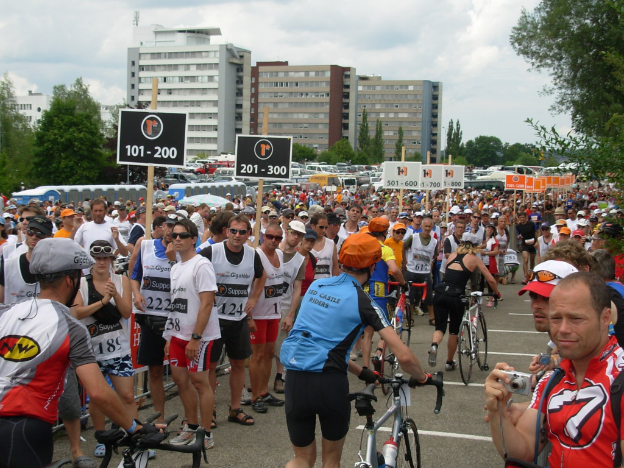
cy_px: 234
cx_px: 312
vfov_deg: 28.0
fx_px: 937
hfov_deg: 36.8
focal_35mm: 52
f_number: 3.2
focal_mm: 8.5
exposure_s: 1/939
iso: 50
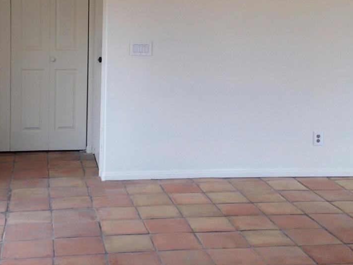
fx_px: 714
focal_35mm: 70
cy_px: 76
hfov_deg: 27.8
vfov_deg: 20.9
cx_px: 165
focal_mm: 4.12
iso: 50
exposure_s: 1/120
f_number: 2.4
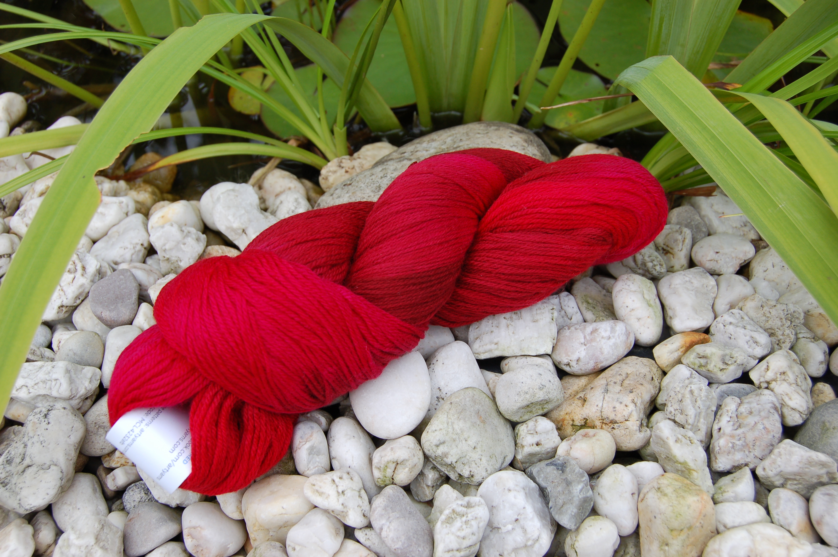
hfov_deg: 49.6
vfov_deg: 34.1
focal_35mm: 39
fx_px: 907
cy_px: 278
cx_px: 419
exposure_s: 1/160
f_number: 6.3
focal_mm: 26
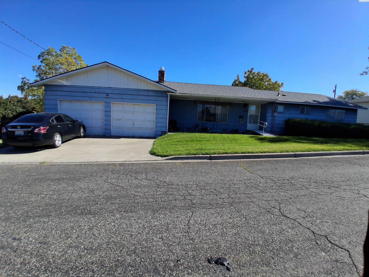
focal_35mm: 17
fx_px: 181
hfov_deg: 91.0
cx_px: 184
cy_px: 138
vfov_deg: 74.7
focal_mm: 1.4
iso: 50
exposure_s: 1/1188
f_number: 2.2
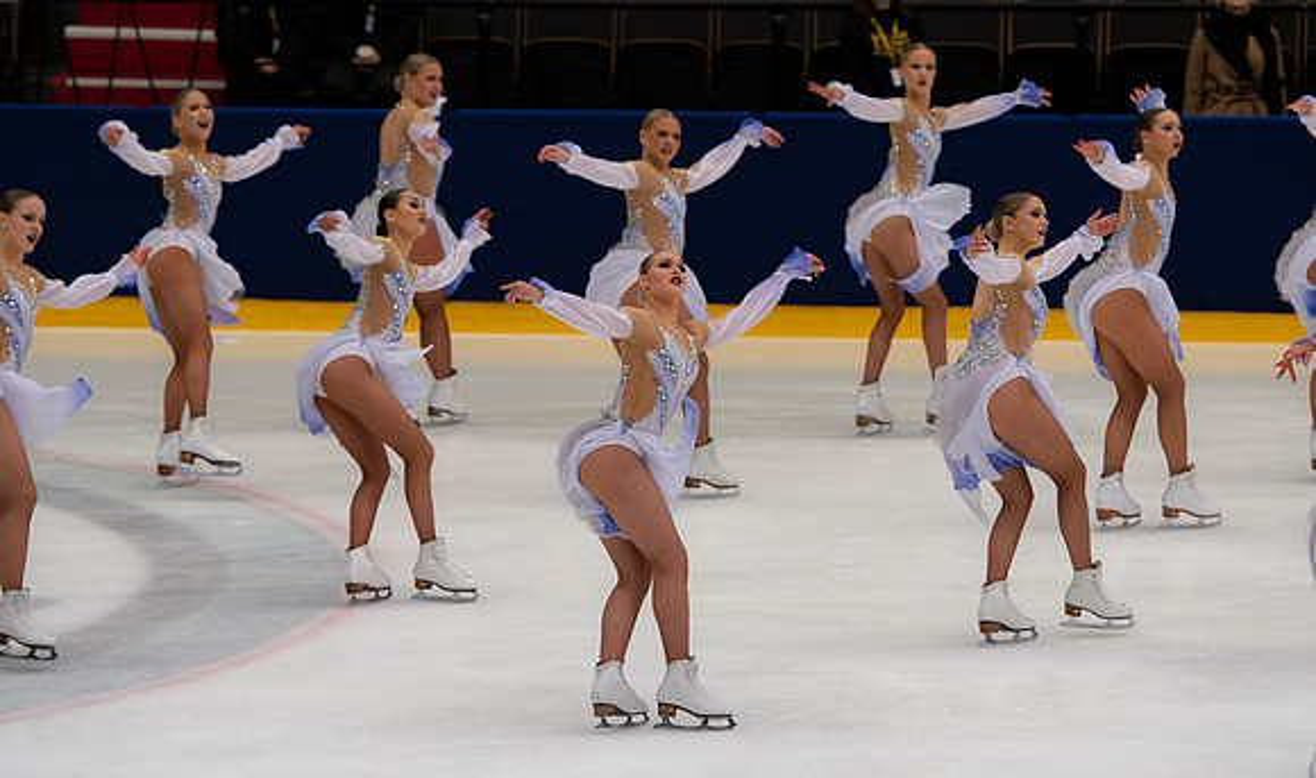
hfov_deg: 9.8
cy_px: 375
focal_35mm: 217
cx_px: 658
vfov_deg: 5.8
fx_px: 7678
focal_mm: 140
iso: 560
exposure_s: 1/400
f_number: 3.5
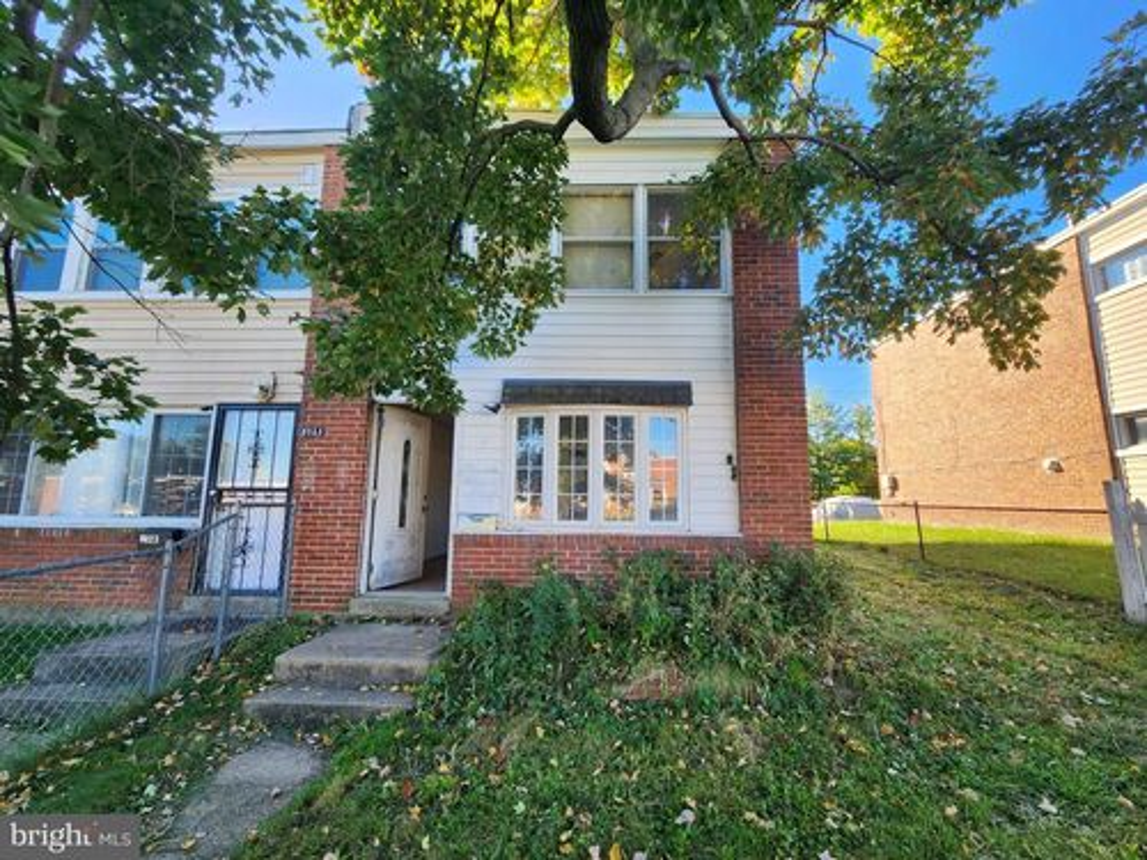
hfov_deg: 106.2
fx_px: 431
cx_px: 574
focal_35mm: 13
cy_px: 430
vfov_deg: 89.9
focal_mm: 2.2
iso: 50
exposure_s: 1/228
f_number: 2.2
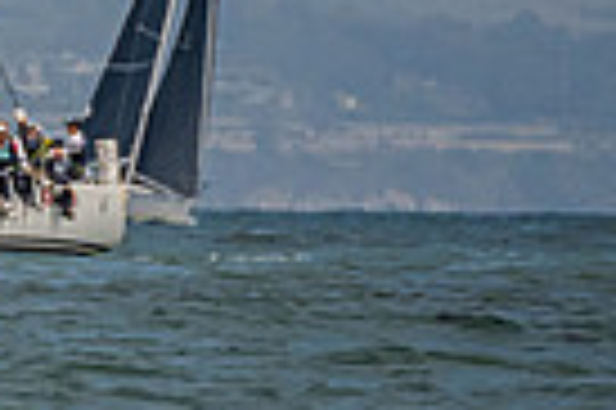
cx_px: -474
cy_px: -153
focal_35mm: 2312
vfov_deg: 0.6
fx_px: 39513
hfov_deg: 0.9
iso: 500
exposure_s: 1/2500
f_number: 8
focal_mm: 400
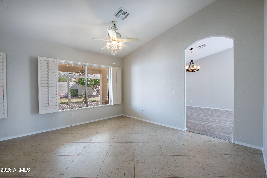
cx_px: 134
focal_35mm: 15
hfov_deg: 100.4
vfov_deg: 77.3
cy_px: 89
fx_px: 111
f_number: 11
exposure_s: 1/2
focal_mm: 10
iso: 100
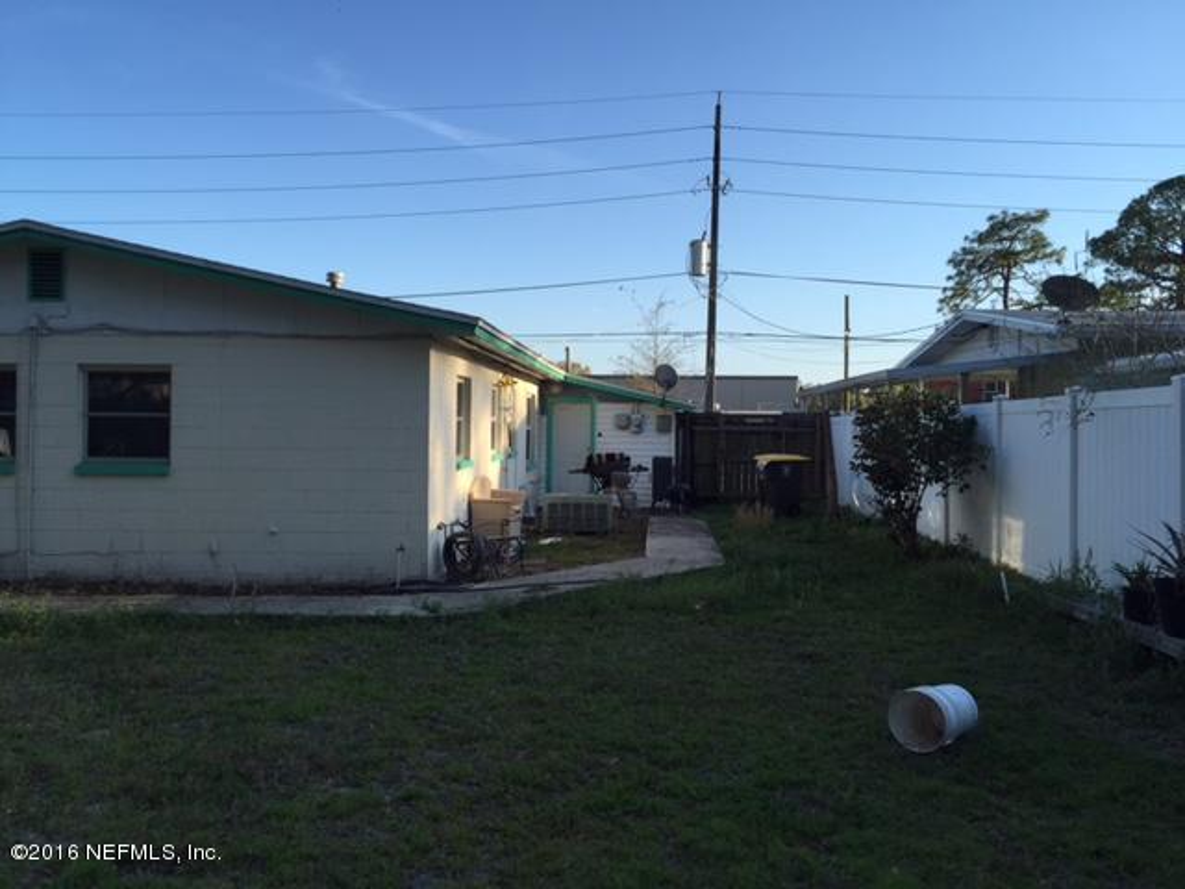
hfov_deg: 61.7
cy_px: 444
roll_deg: -0.5
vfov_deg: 48.2
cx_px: 592
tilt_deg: -2.3
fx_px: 993
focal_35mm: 29
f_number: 2.2
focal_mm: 4.15
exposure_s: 1/760
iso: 32
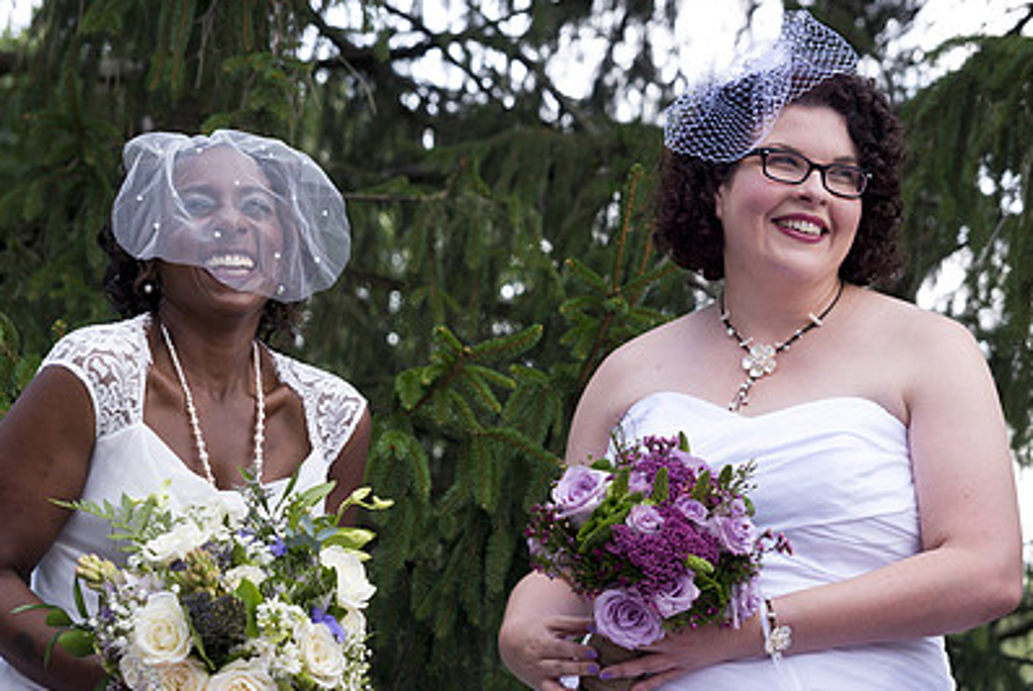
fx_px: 2929
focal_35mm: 102
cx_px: 548
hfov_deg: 20.0
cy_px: 487
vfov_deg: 13.4
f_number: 4.5
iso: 250
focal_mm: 70
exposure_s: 1/400
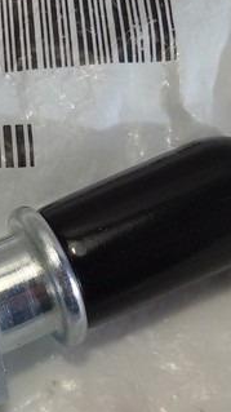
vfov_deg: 20.1
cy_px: 136
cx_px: 40
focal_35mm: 106
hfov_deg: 11.4
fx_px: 1156
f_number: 2.4
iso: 40
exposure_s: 1/100
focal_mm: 2.93
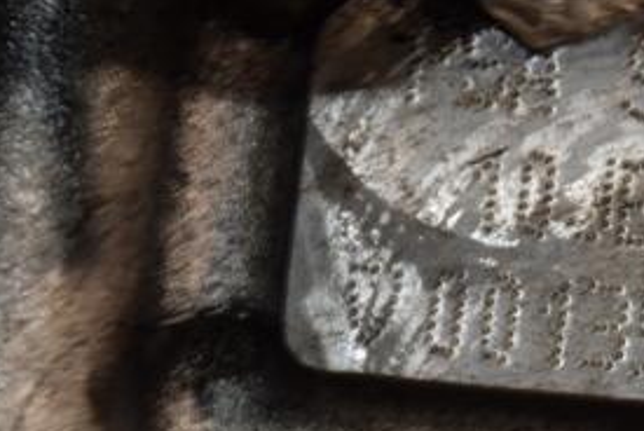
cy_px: 276
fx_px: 6144
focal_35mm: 343
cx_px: 578
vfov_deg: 4.0
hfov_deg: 6.0
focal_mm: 105
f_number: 5.6
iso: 800
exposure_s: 1/60
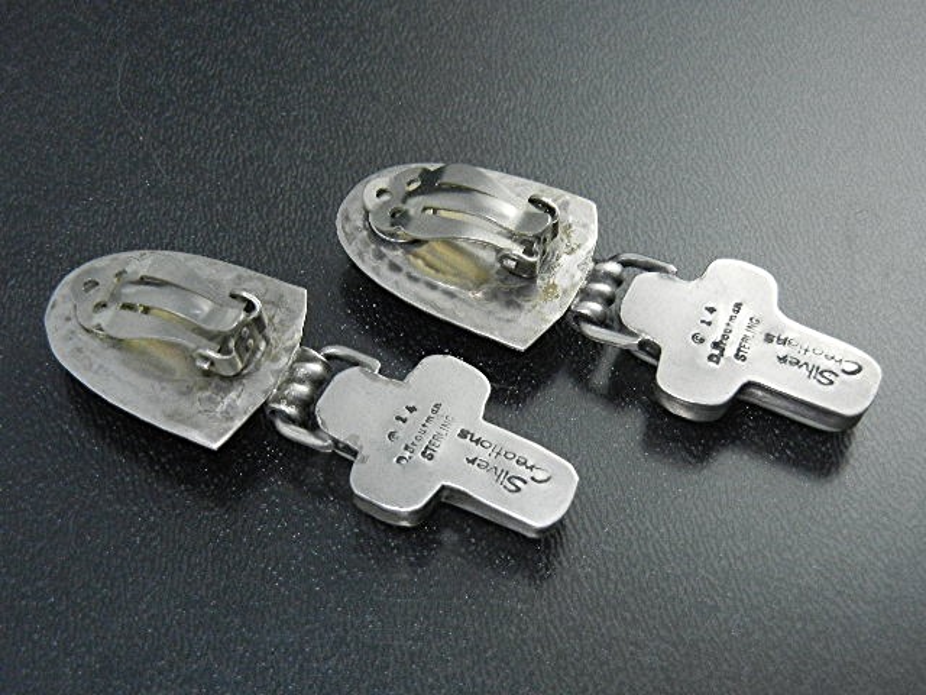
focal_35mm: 59
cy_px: 348
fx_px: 1578
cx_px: 463
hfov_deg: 32.7
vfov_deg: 24.8
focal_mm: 10.6
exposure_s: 1/30
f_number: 8
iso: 748
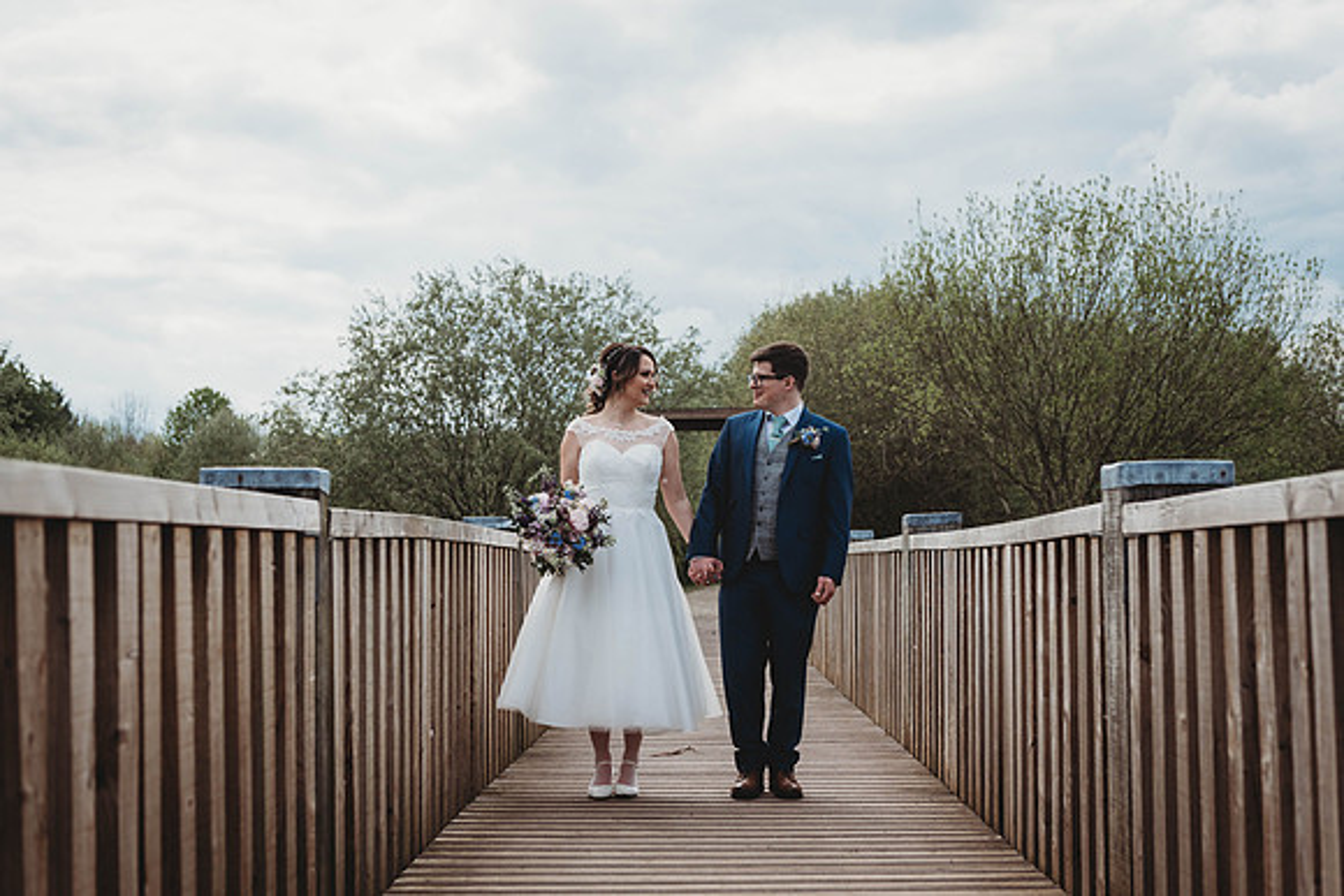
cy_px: 486
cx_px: 734
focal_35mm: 53
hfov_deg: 37.6
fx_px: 1970
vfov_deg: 25.6
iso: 200
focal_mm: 48
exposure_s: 1/2000
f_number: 3.5
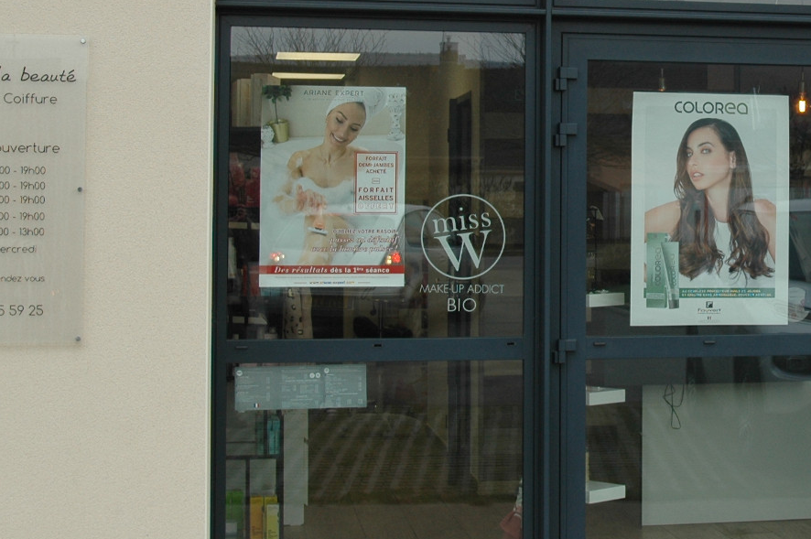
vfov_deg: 17.3
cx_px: 687
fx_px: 1756
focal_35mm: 78
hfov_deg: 25.4
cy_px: 105
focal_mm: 24
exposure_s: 1/125
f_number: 6.3
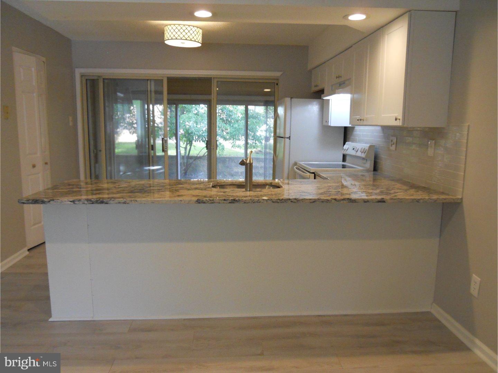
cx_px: 249
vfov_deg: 49.7
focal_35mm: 28
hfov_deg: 63.4
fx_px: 403
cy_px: 186
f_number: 2.7
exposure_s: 1/125
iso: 500
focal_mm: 5
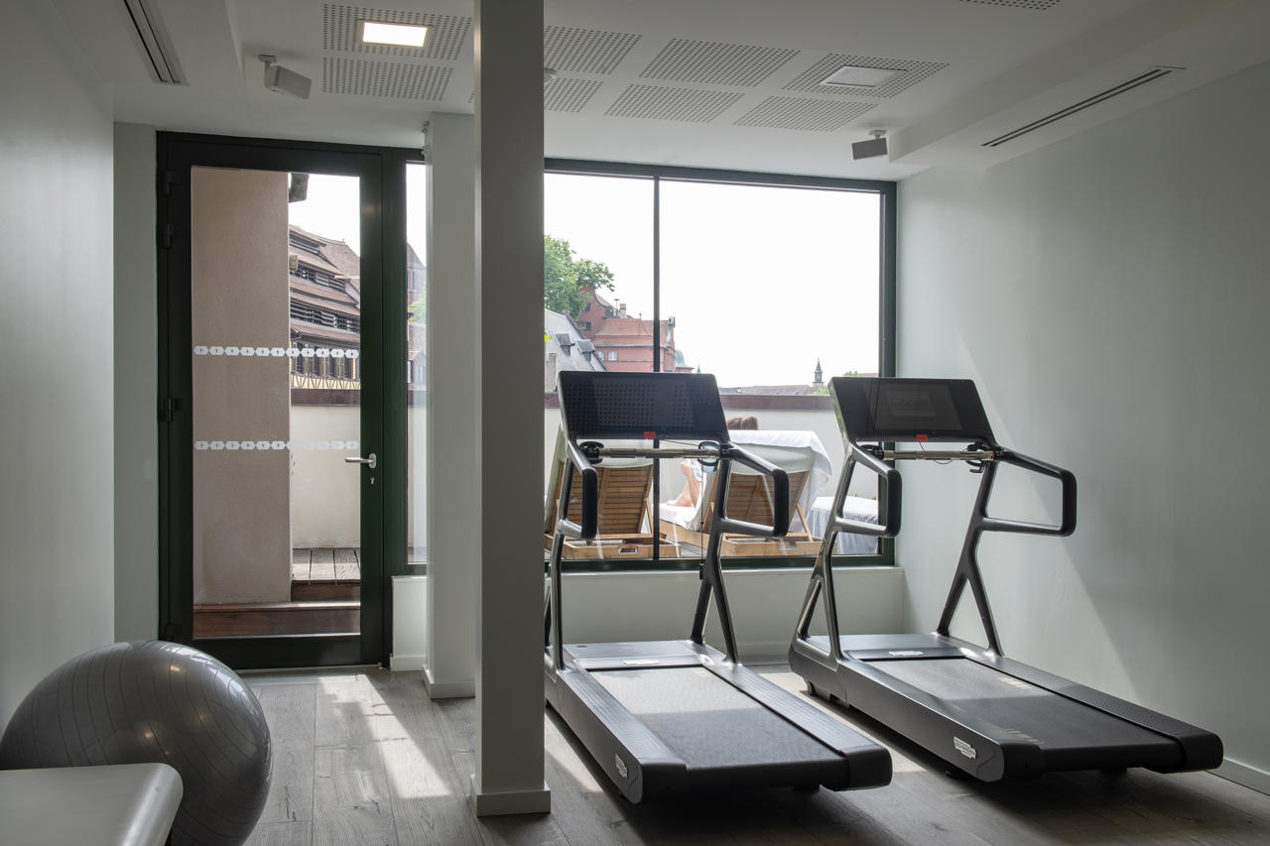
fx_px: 1199
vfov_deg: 38.9
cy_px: 423
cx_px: 635
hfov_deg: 55.8
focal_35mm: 34
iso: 125
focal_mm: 34
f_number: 16
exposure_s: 1/10
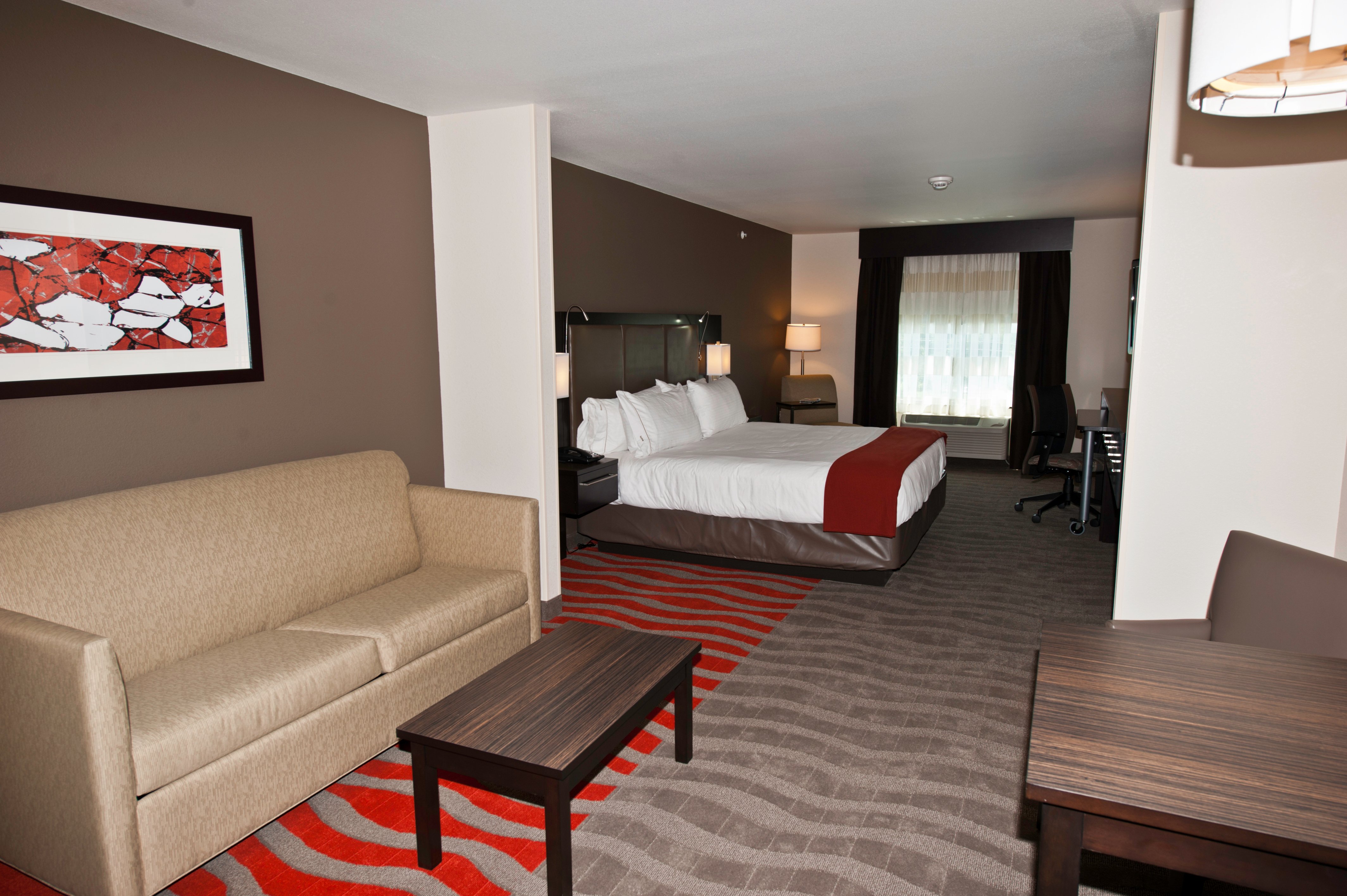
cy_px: 448
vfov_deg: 57.2
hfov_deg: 78.6
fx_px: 823
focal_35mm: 22
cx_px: 674
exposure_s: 1/60
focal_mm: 22
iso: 200
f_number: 7.1
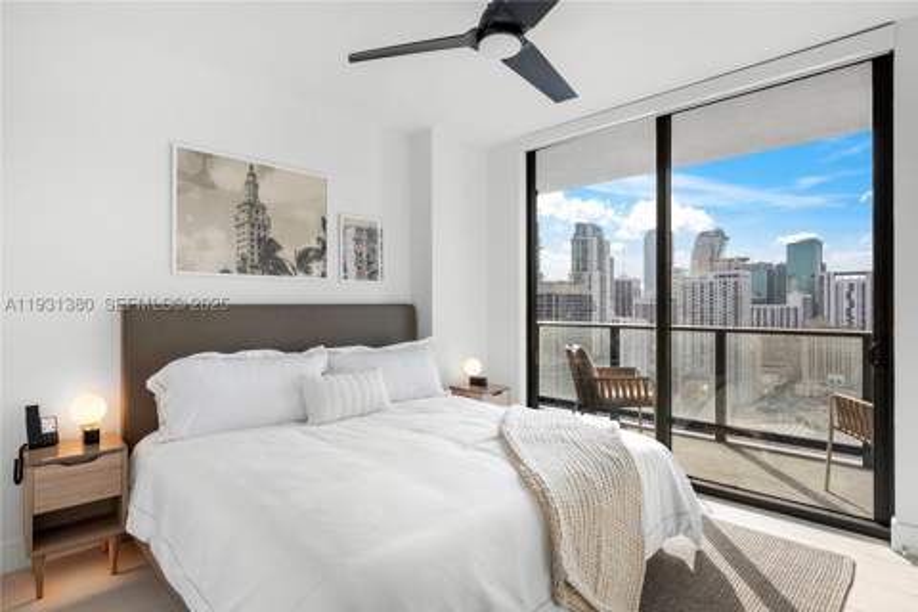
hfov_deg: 90.0
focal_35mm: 18
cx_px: 459
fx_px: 459
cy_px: 306
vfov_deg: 67.4
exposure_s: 1/160
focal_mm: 18
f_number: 8
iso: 400
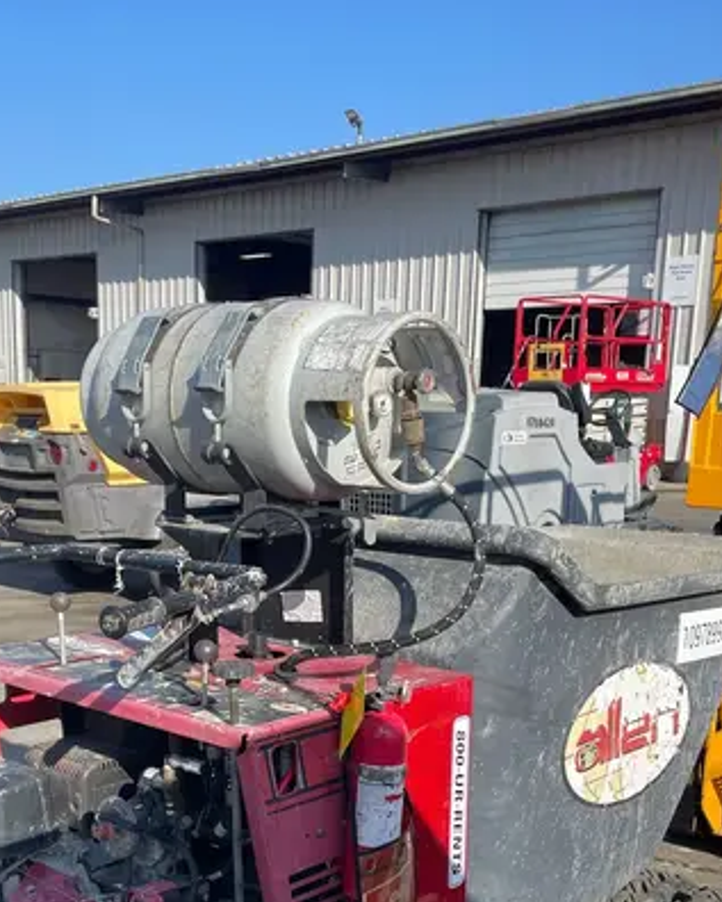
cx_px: 317
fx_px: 1255
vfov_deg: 38.0
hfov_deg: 32.1
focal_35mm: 47
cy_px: 725
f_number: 1.6
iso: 32
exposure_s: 1/2506
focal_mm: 4.2
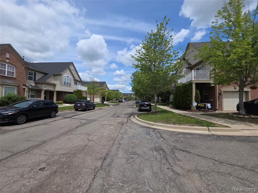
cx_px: 129
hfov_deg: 106.2
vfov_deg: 89.9
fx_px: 97
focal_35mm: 13
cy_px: 96
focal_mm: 2.2
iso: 20
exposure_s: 1/1453
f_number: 1.9
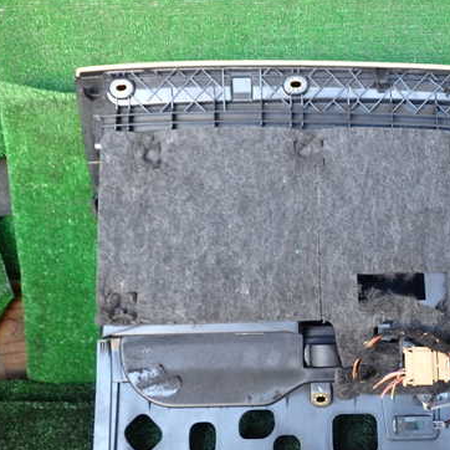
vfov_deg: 38.3
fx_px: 647
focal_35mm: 44
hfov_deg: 37.7
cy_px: 235
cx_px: 318
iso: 200
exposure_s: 1/40
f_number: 2.3
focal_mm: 5.4
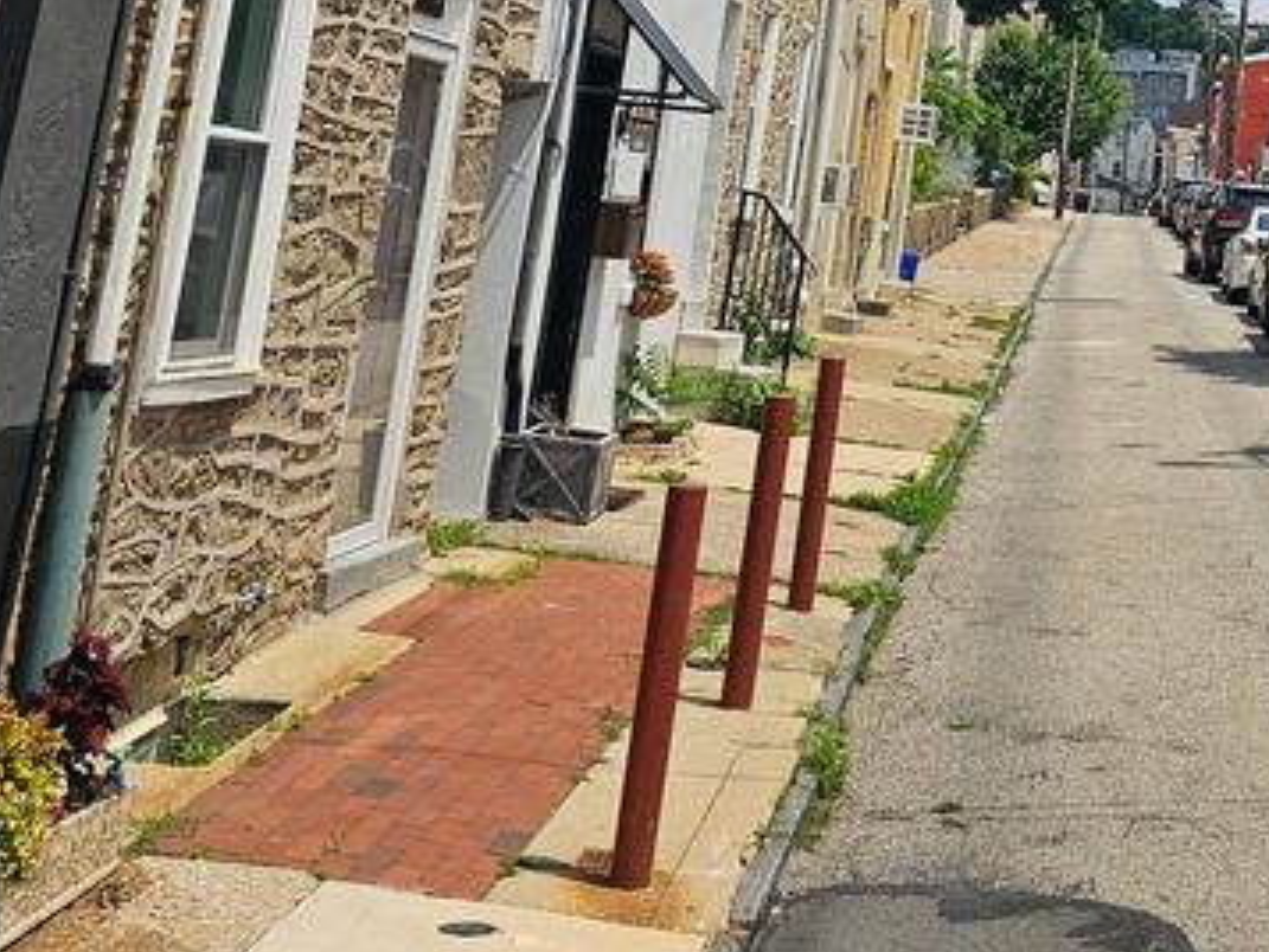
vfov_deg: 19.8
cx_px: 1372
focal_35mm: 66
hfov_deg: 27.1
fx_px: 2420
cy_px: -405
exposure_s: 1/1265
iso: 10
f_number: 1.7
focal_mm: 6.3
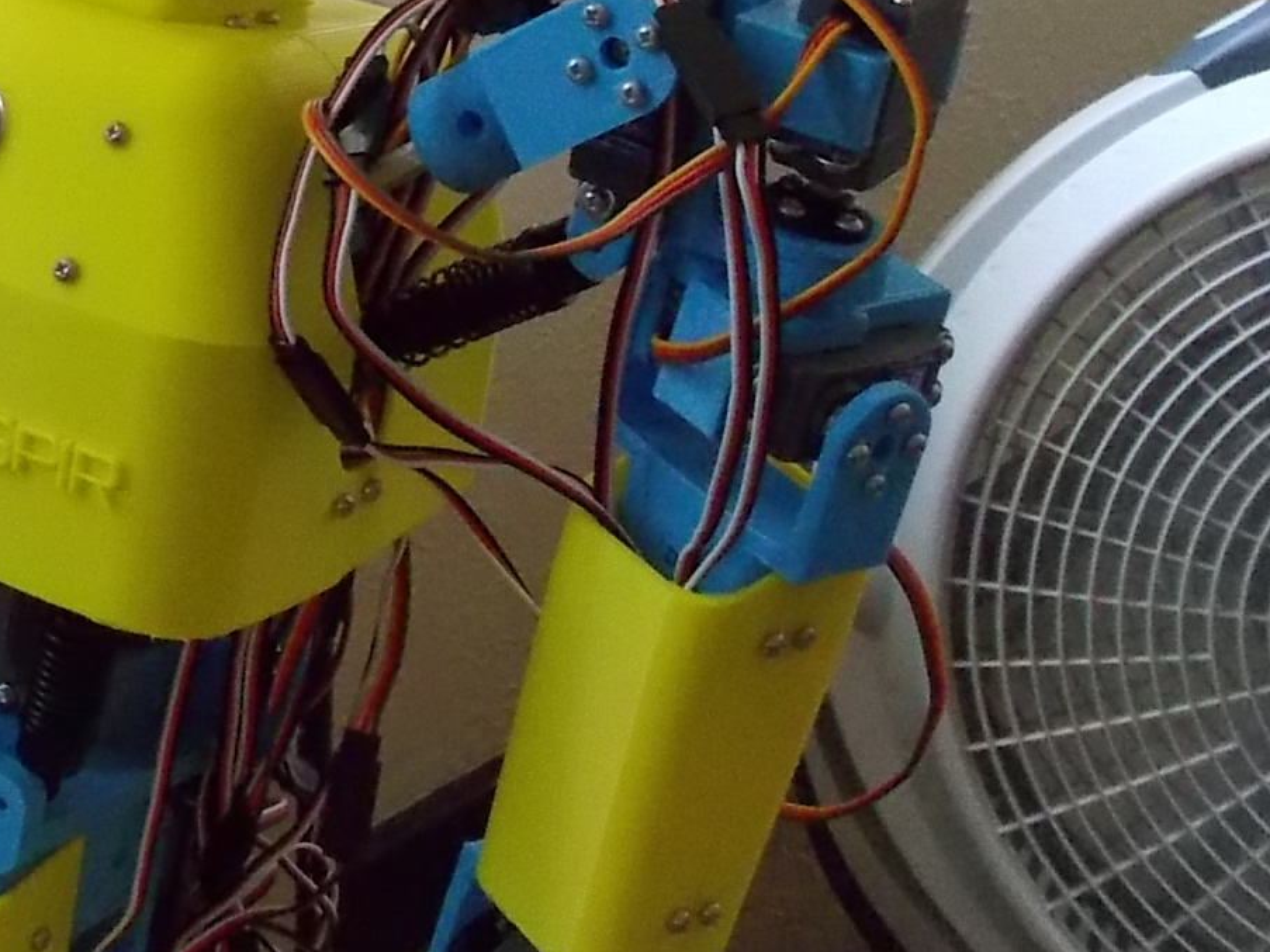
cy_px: -89
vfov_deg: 19.3
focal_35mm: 73
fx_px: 2678
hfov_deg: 25.1
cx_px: -58
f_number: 3.3
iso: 400
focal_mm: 4.1
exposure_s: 1/20
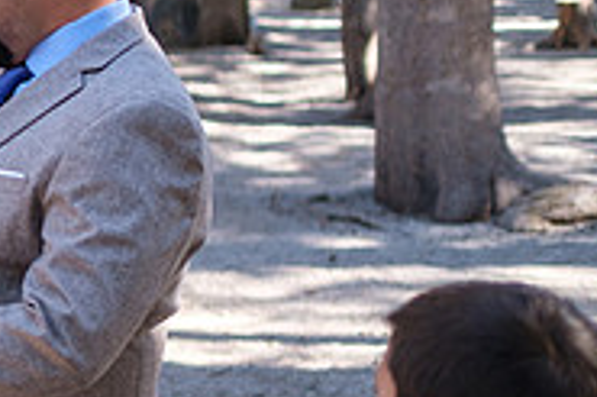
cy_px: 211
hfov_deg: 16.8
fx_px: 1823
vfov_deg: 12.4
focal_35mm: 110
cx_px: -303
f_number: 1.4
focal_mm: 23
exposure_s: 1/750
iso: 160
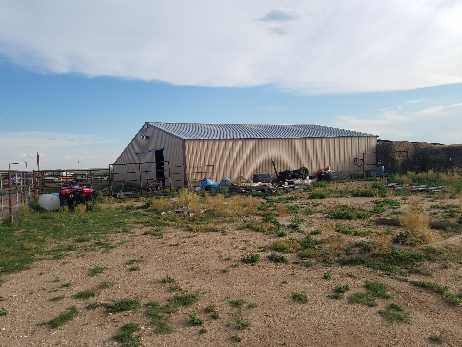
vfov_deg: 53.1
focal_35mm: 26
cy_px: 174
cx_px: 231
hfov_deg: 67.3
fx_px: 347
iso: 50
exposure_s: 1/1580
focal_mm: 4.2
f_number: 1.7
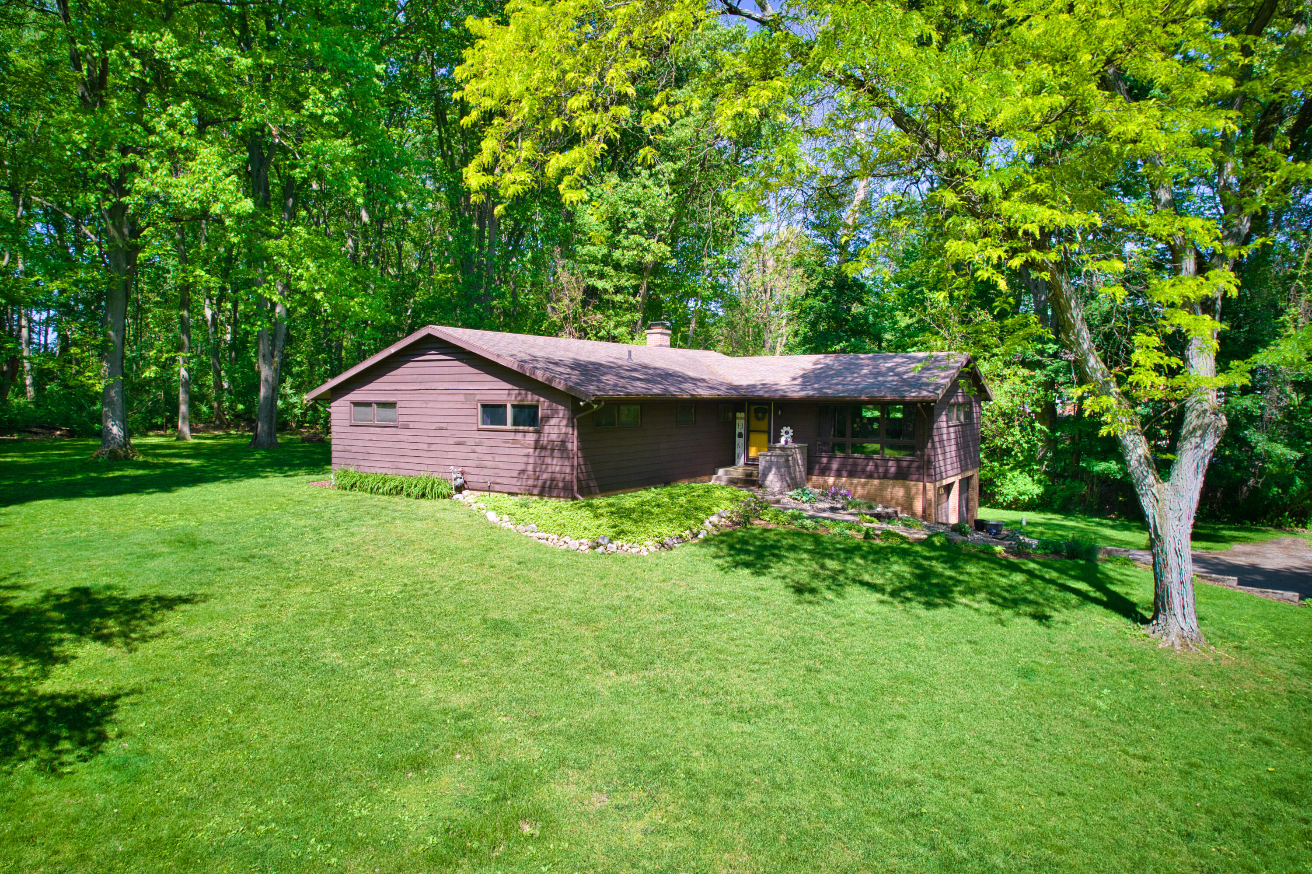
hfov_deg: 78.6
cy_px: 437
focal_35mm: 22
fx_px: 801
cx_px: 656
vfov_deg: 57.2
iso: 100
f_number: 2.8
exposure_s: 1/50
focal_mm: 8.38
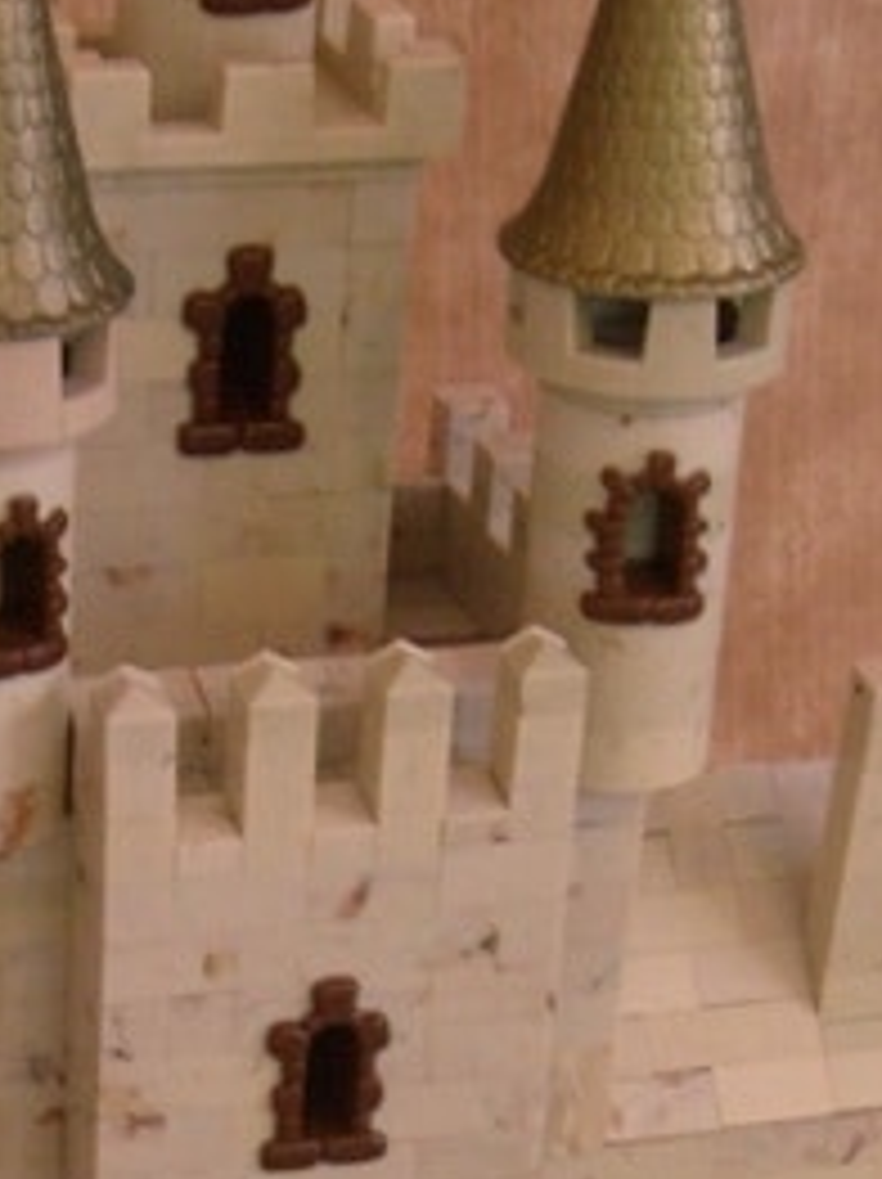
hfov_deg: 13.7
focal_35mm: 107
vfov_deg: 18.0
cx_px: 81
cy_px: 1134
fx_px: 3641
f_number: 2.8
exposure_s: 1/30
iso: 200
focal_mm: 5.8
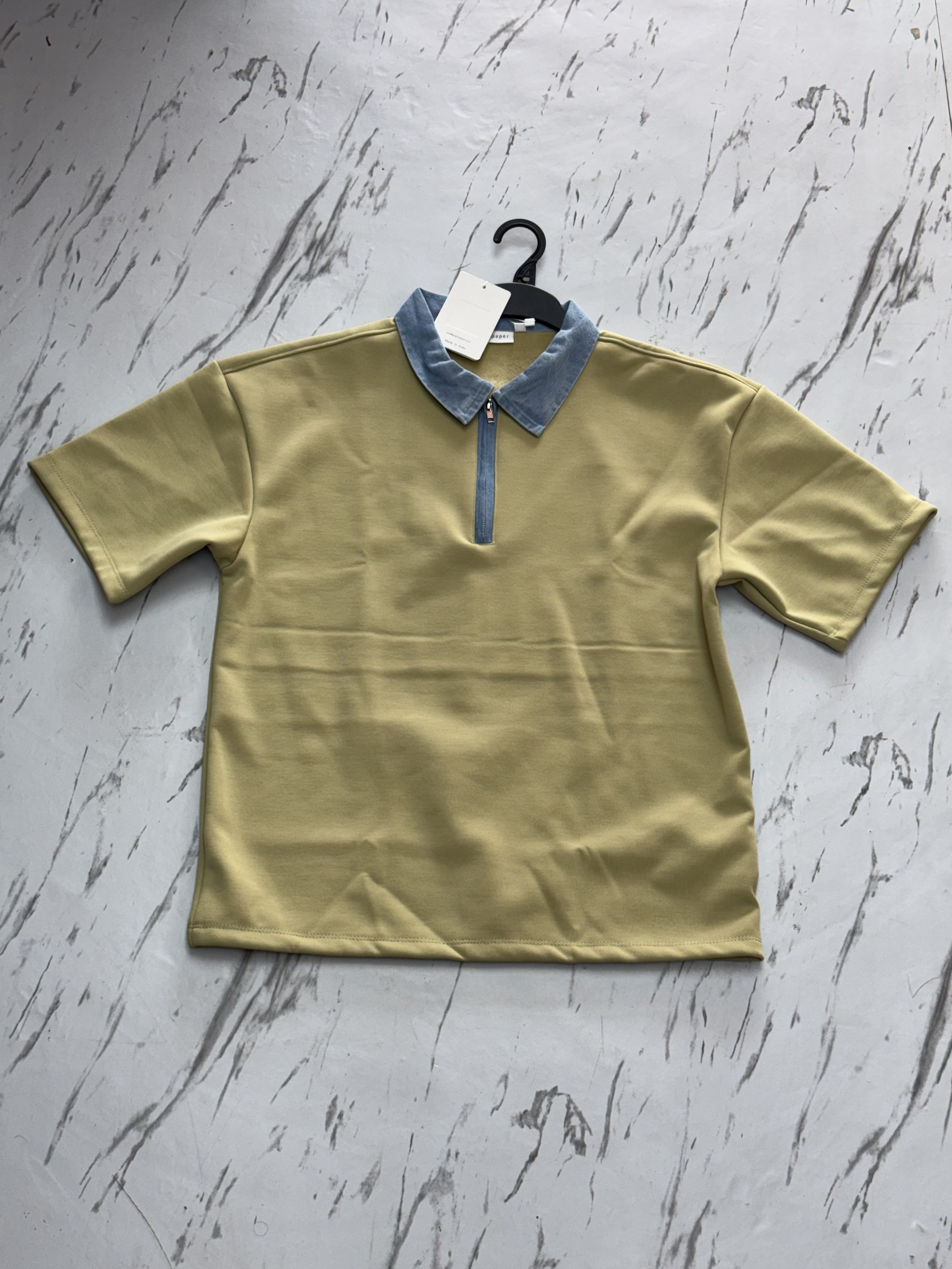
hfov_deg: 30.3
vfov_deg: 39.7
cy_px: 634
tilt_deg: -65.1
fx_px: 1760
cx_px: 476
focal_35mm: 48
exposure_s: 1/121
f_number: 1.78
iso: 50
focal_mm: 6.76
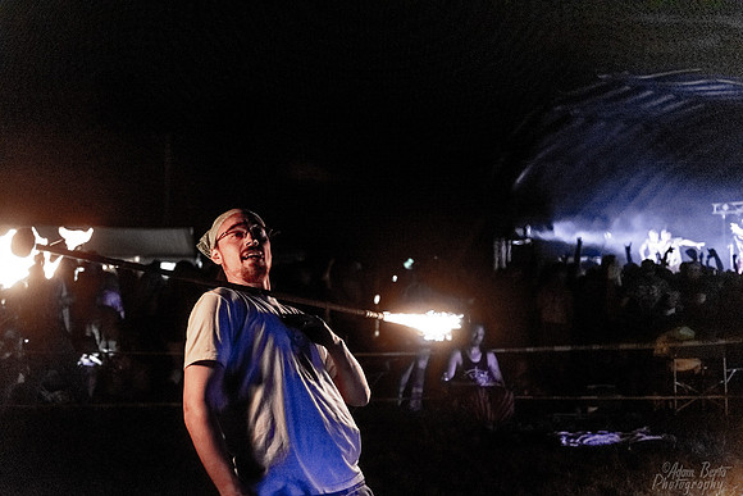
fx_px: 929
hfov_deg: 43.6
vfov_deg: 29.9
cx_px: 372
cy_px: 248
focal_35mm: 45
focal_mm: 45
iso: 6400
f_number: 2.8
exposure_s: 1/400
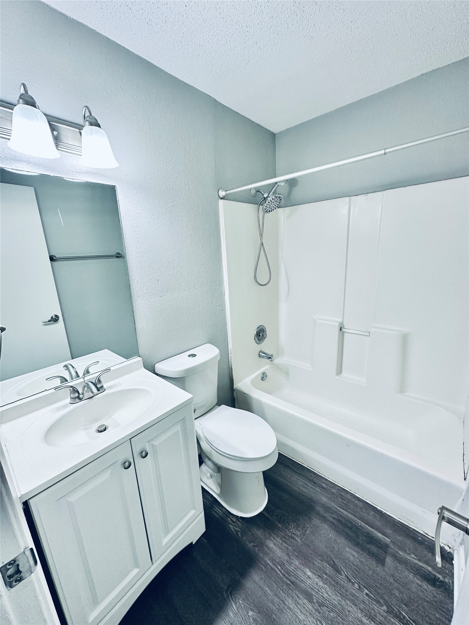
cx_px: 234
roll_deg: +2.8
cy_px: 312
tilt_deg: -13.8
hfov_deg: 85.7
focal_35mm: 14
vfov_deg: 102.1
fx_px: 253
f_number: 2.2
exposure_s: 1/120
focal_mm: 2.22
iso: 200
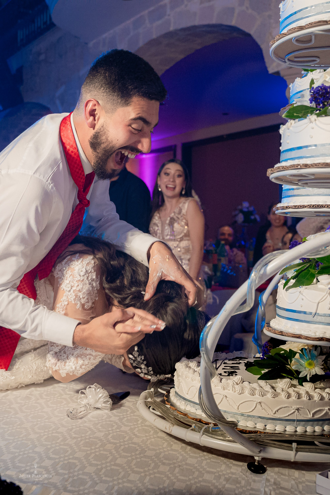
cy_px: 248
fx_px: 577
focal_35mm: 42
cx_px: 108
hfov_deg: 31.6
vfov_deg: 46.4
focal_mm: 28
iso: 3200
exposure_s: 1/160
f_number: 5
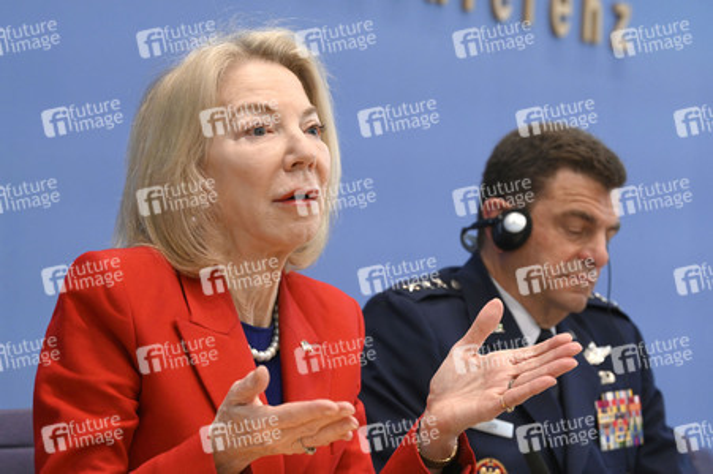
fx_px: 2296
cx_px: 356
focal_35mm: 116
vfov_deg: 11.8
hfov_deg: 17.7
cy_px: 237
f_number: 7.1
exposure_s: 1/500
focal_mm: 116
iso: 4000
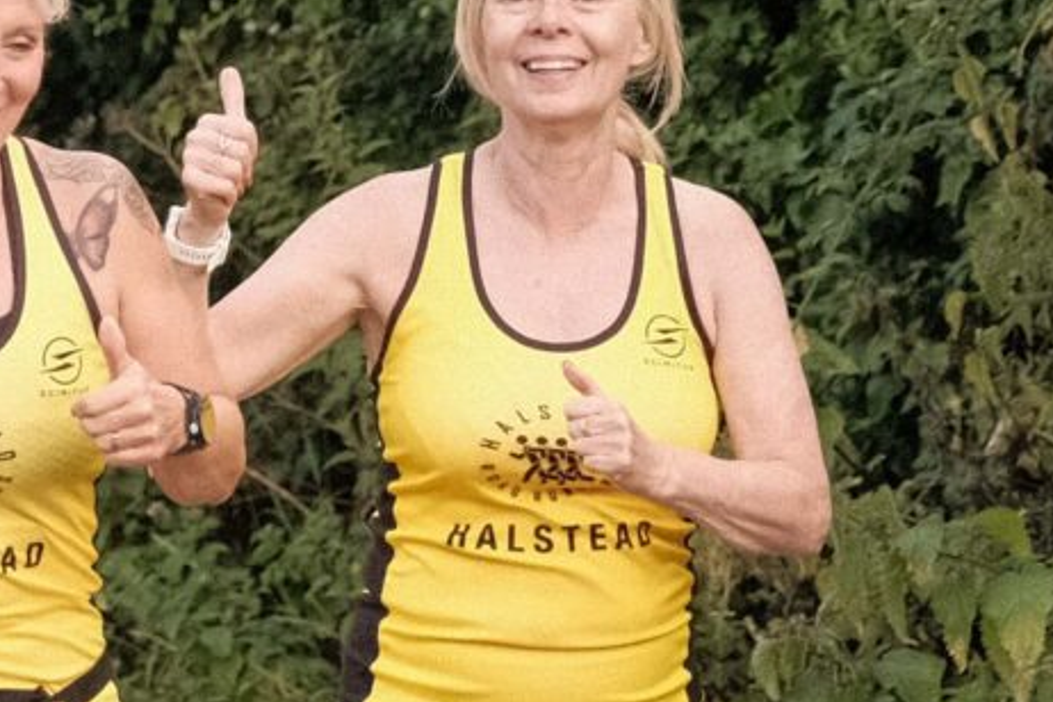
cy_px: 468
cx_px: 162
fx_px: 13454
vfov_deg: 3.0
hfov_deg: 4.5
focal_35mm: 460
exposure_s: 1/1600
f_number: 2.8
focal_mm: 55
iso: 2000
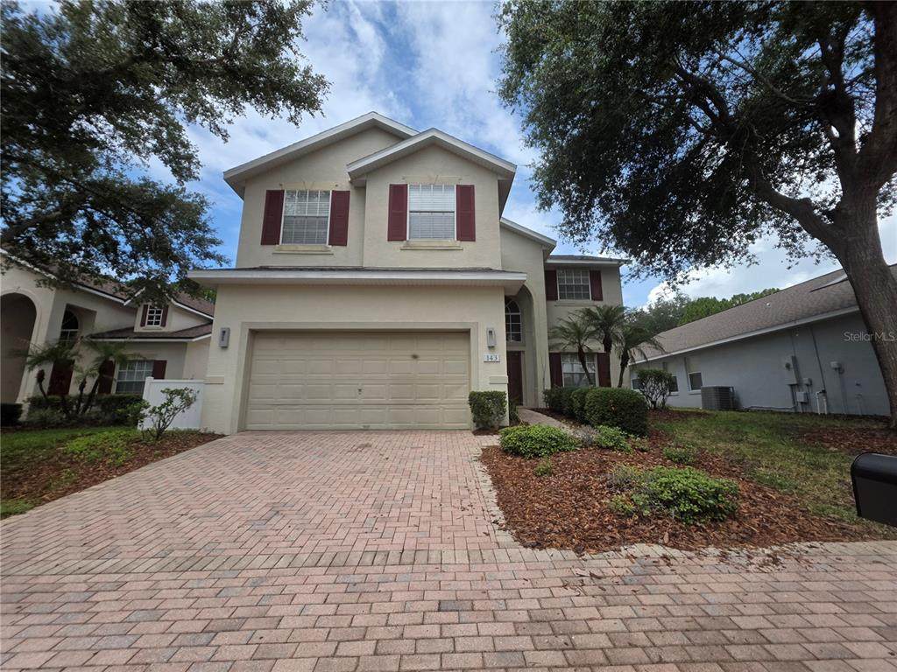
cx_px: 448
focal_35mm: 13
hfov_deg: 106.2
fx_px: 337
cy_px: 336
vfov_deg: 89.9
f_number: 1.9
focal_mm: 2.2
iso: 40
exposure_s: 1/1967
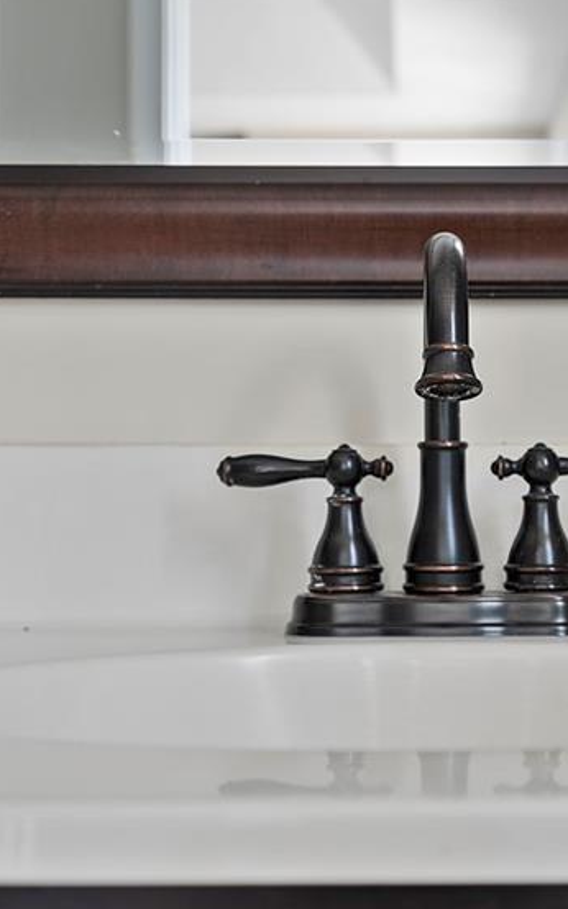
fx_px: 1636
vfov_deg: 31.1
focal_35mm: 66
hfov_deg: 19.5
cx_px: 442
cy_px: 445
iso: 100
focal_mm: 35
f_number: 4
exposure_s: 1/2.5
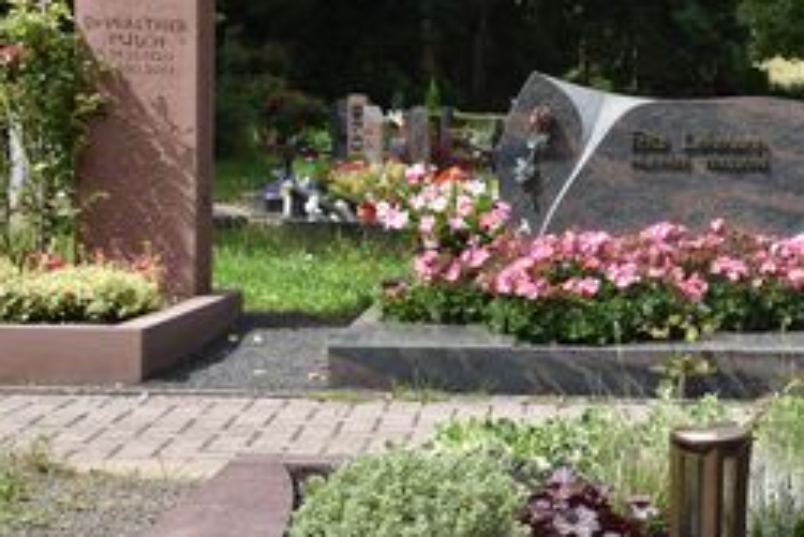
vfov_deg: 14.1
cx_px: 859
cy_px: 328
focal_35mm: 97
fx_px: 2172
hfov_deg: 20.1
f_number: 9
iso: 200
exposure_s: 1/320
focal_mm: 27
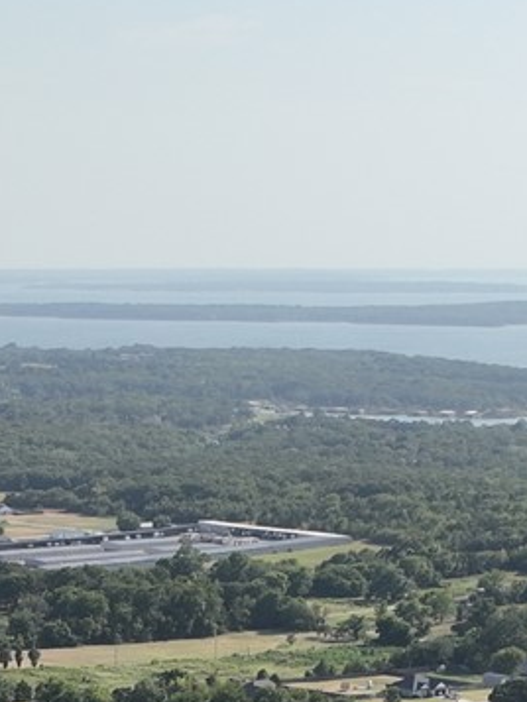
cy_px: 1011
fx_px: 2617
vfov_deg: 14.4
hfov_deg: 11.5
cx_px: 106
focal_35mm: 129
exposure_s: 1/160
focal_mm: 12.29
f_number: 2.8
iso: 210
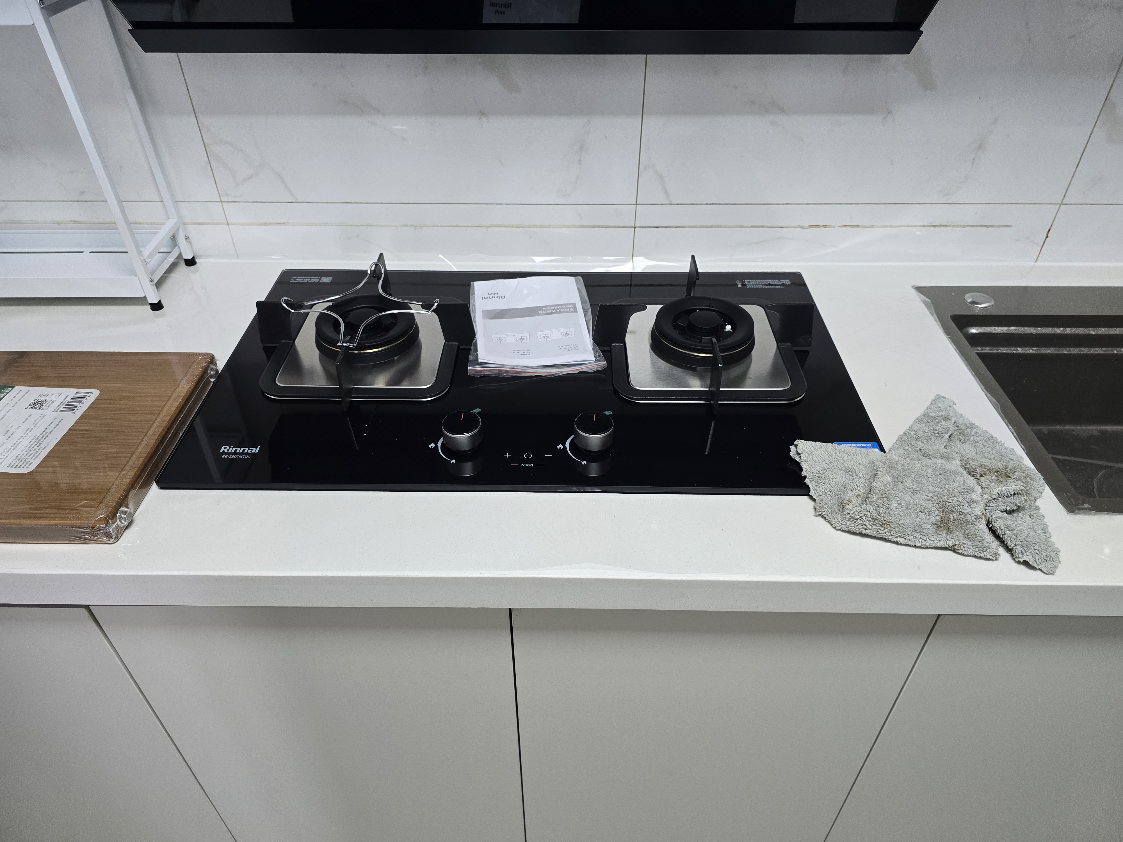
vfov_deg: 58.9
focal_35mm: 23
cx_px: 562
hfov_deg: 73.9
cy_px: 421
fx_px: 746
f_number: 1.7
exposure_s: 1/100
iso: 200
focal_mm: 6.3
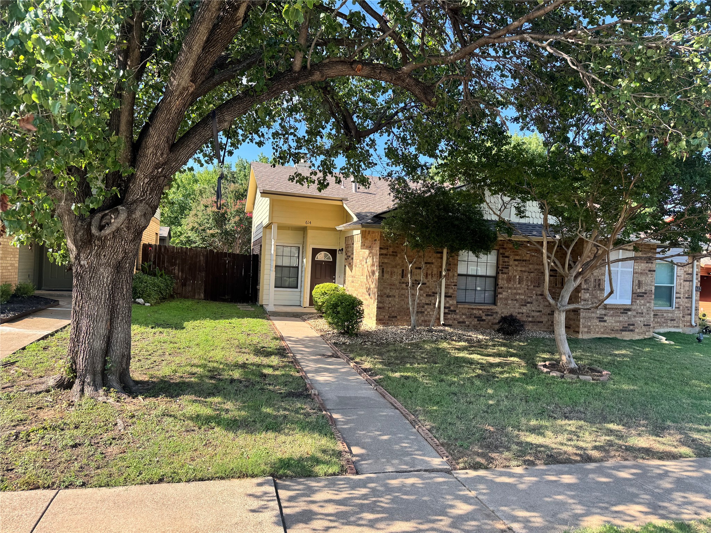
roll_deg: -2.8
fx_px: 493
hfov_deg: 71.6
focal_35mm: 24
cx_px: 356
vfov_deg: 56.8
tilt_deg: -0.9
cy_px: 266
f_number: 1.78
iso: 80
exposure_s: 1/888
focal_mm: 6.76
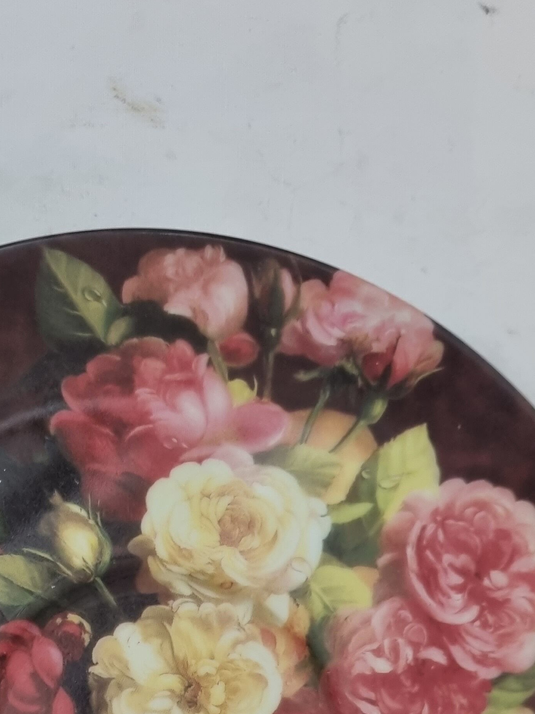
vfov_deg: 30.5
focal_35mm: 57
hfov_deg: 25.4
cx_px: 138
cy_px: 772
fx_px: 1175
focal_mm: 5.4
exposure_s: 1/100
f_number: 1.8
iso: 250
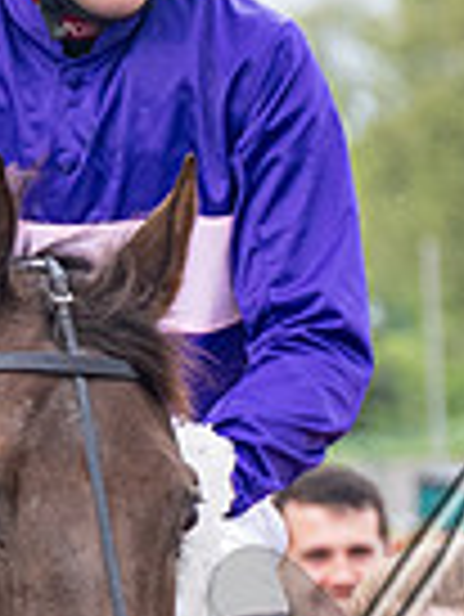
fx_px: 12455
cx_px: 251
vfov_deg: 2.8
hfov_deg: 2.1
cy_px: 333
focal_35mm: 698
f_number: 4
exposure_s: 1/1600
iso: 800
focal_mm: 98
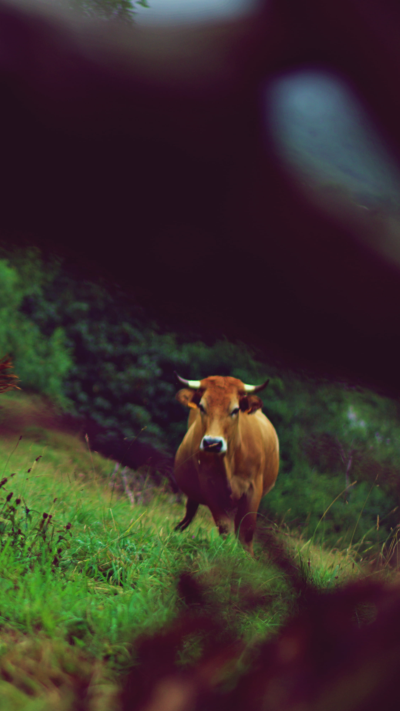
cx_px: -76
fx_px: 2225
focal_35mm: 118
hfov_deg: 10.1
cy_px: 356
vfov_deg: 18.2
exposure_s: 1/320
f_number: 1.8
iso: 100
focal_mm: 50
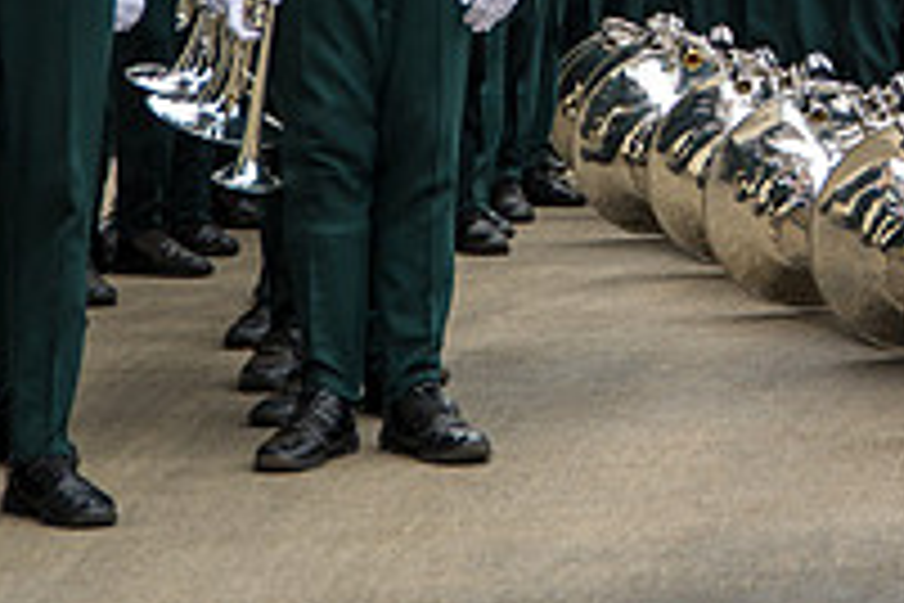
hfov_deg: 9.1
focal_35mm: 224
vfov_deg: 6.1
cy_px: -177
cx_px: 908
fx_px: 5624
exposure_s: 1/160
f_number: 5.3
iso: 360
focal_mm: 70
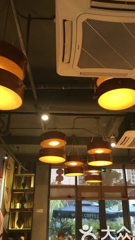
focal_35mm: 34
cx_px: 75
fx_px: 216
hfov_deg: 34.6
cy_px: 123
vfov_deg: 58.0
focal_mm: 4.15
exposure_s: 1/20
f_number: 2.2
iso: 200
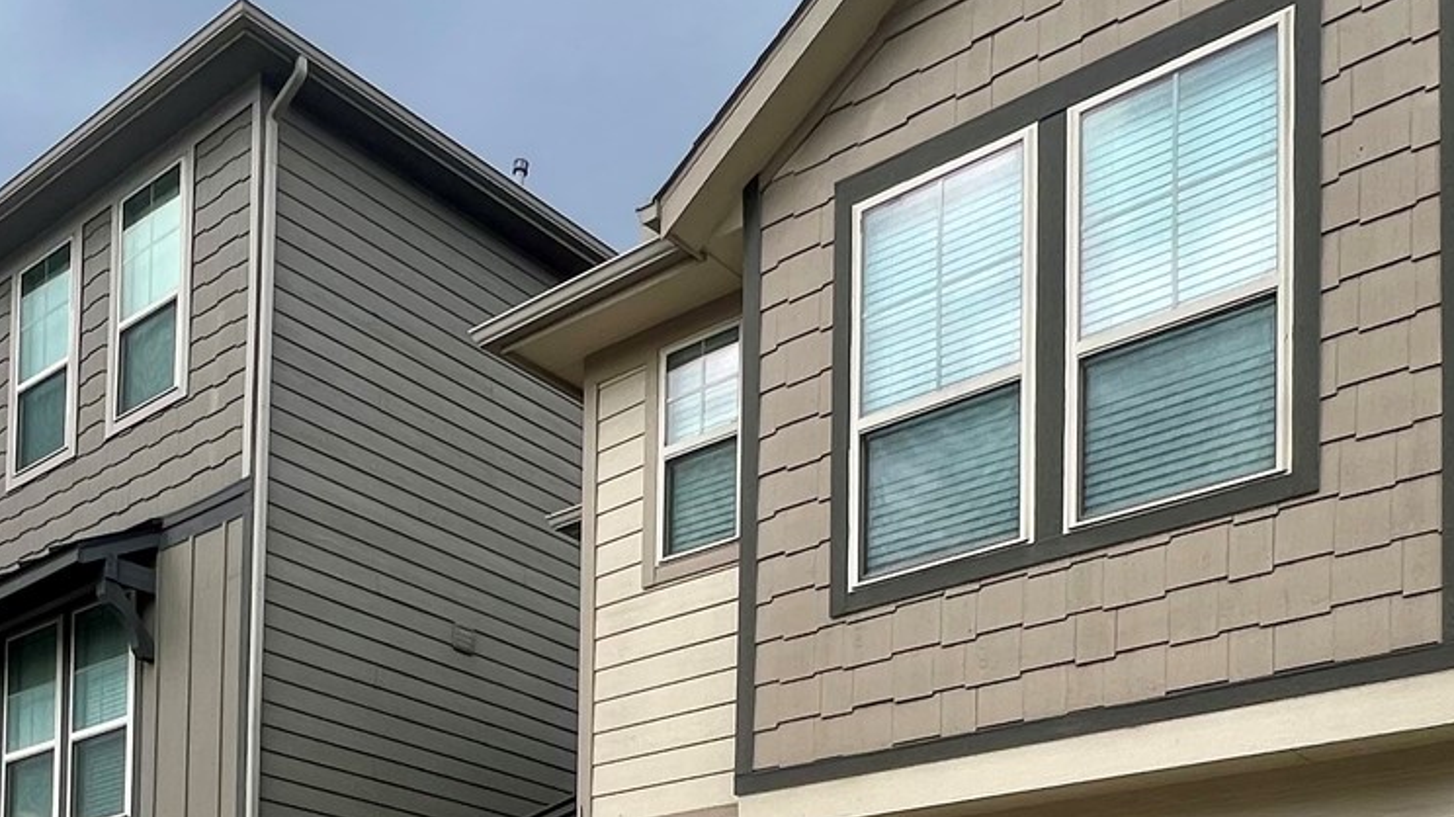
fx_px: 1503
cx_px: 524
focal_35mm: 39
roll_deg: +1.0
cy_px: 1145
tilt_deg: +2.3
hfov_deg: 51.0
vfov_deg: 25.0
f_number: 1.8
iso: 32
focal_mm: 1.57
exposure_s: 1/919
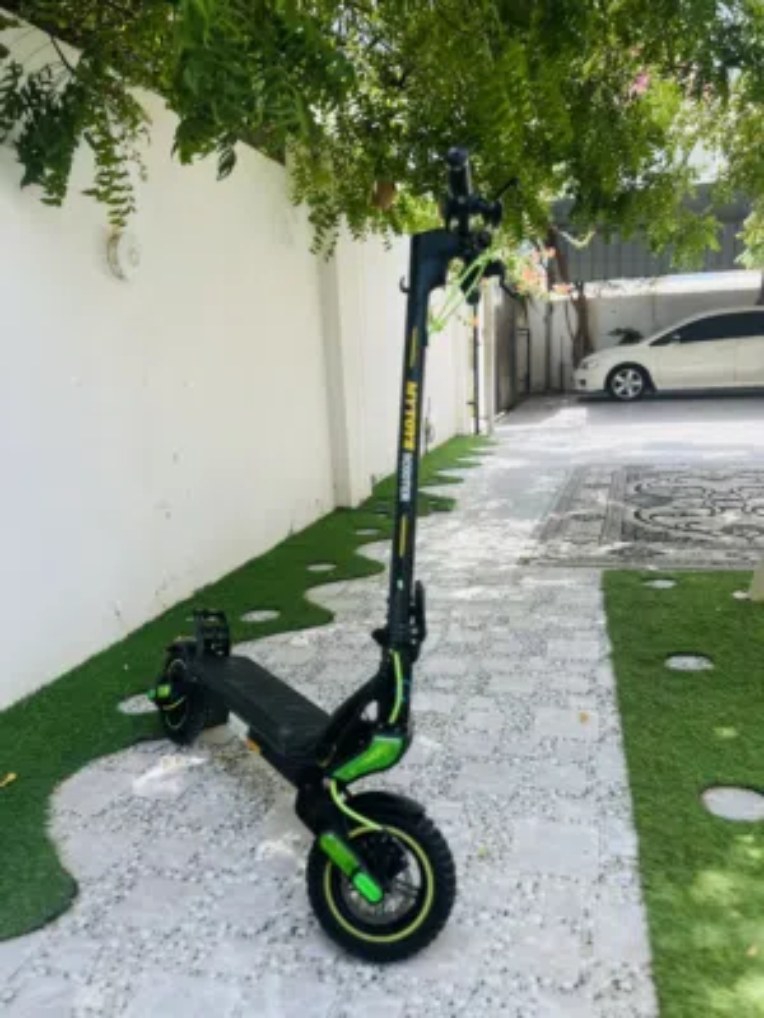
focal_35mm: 26
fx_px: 765
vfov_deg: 67.3
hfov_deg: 53.1
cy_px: 509
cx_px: 382
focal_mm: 5.7
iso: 50
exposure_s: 1/932
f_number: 1.5
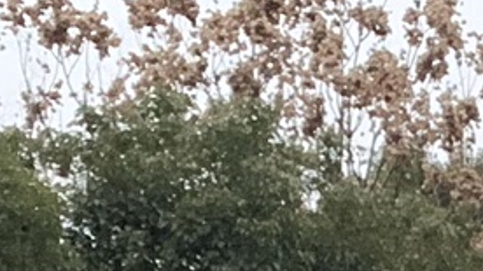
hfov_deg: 10.0
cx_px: 856
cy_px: 1252
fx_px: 2624
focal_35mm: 205
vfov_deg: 5.0
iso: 640
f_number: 1.8
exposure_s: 1/30
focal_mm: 4.25
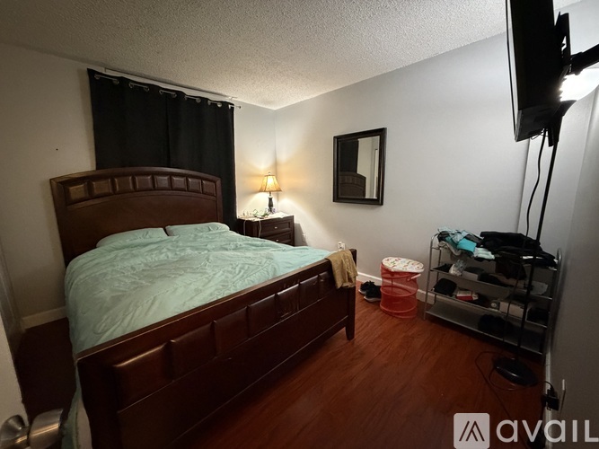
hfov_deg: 102.1
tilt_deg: -9.9
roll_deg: +1.3
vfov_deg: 85.7
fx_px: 242
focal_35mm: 14
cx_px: 300
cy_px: 224
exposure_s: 1/40
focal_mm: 2.22
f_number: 2.2
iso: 1000
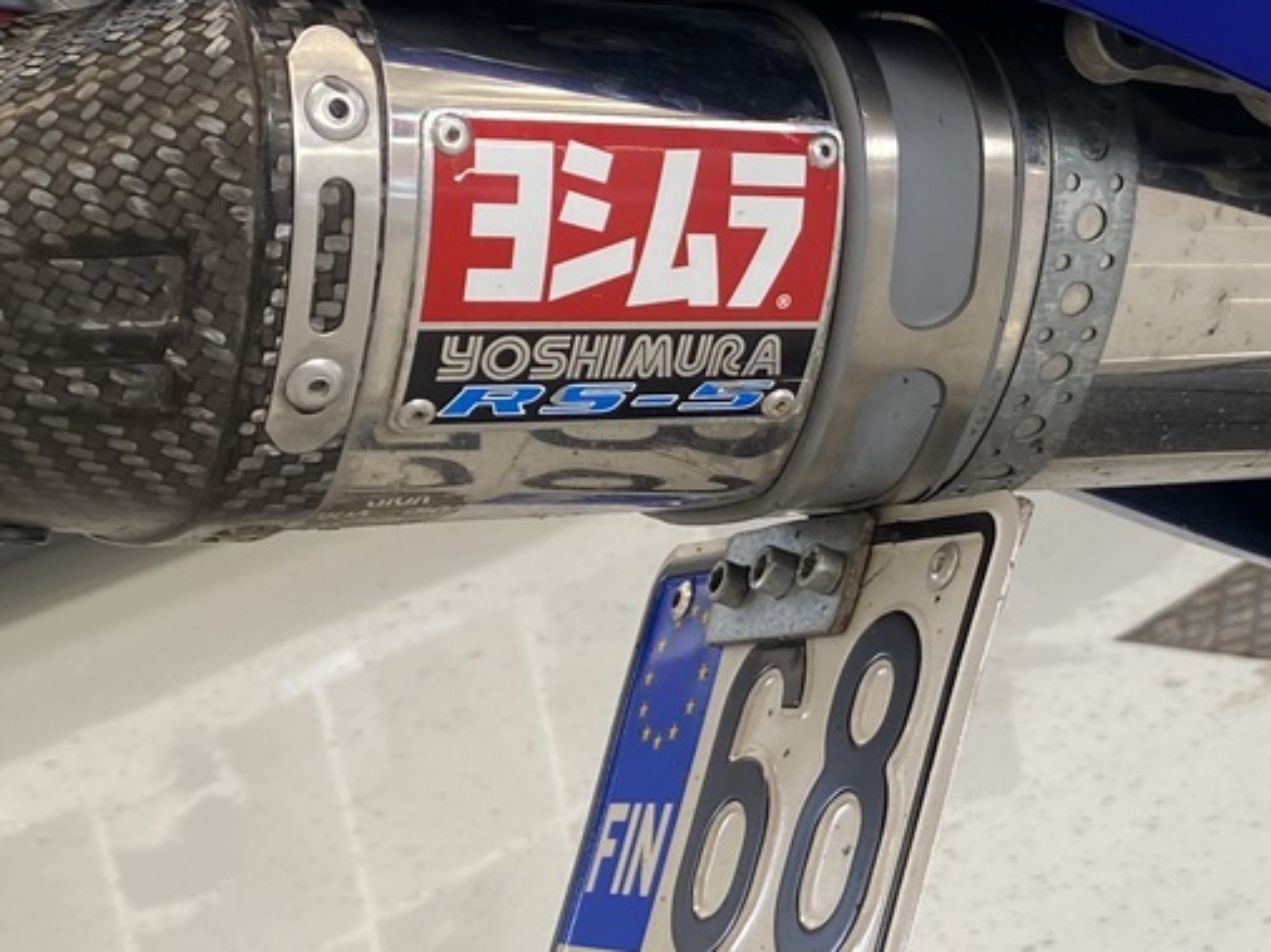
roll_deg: +9.2
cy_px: 580
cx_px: 1153
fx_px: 2716
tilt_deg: -18.3
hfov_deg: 25.5
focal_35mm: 74
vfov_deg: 19.9
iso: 50
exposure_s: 1/100
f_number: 1.8
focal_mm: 4.25
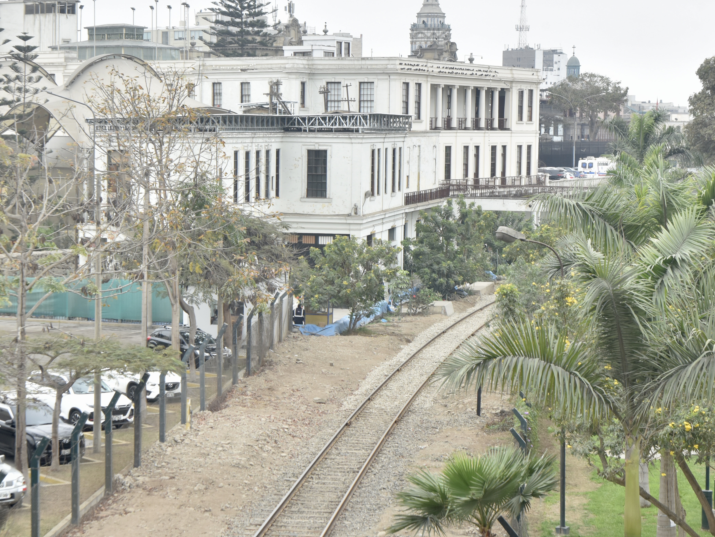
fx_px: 1962
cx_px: 246
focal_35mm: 95
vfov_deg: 15.6
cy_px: 294
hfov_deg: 20.6
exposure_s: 1/200
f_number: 10
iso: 400
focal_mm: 56
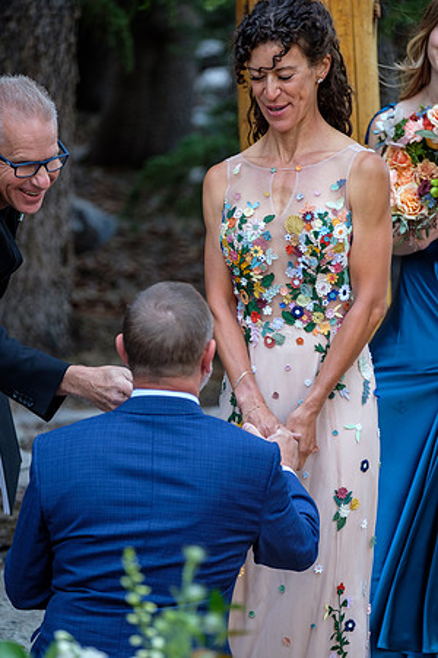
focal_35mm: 179
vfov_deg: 11.5
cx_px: 219
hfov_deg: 7.7
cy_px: 329
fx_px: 3266
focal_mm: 119.2
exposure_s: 1/80
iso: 640
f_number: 3.2
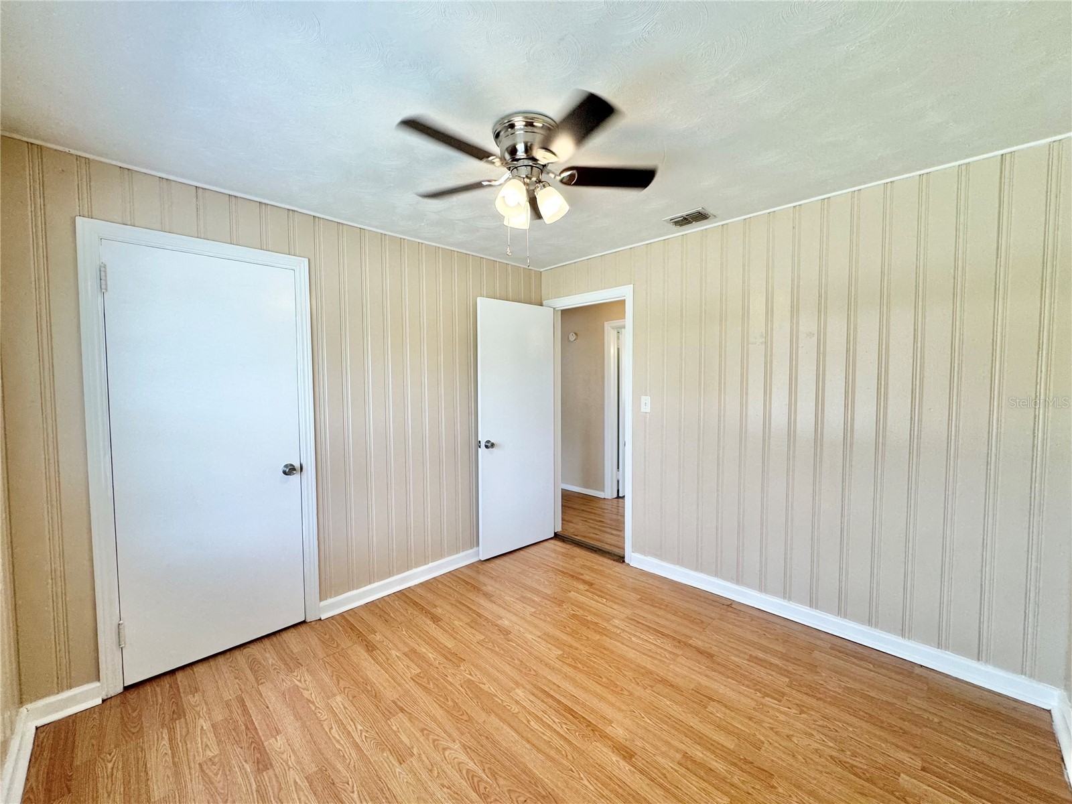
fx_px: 434
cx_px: 536
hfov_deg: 102.1
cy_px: 402
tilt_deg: -2.9
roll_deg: +0.2
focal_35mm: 14
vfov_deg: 85.7
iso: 100
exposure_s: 1/120
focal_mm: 2.22
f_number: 2.2
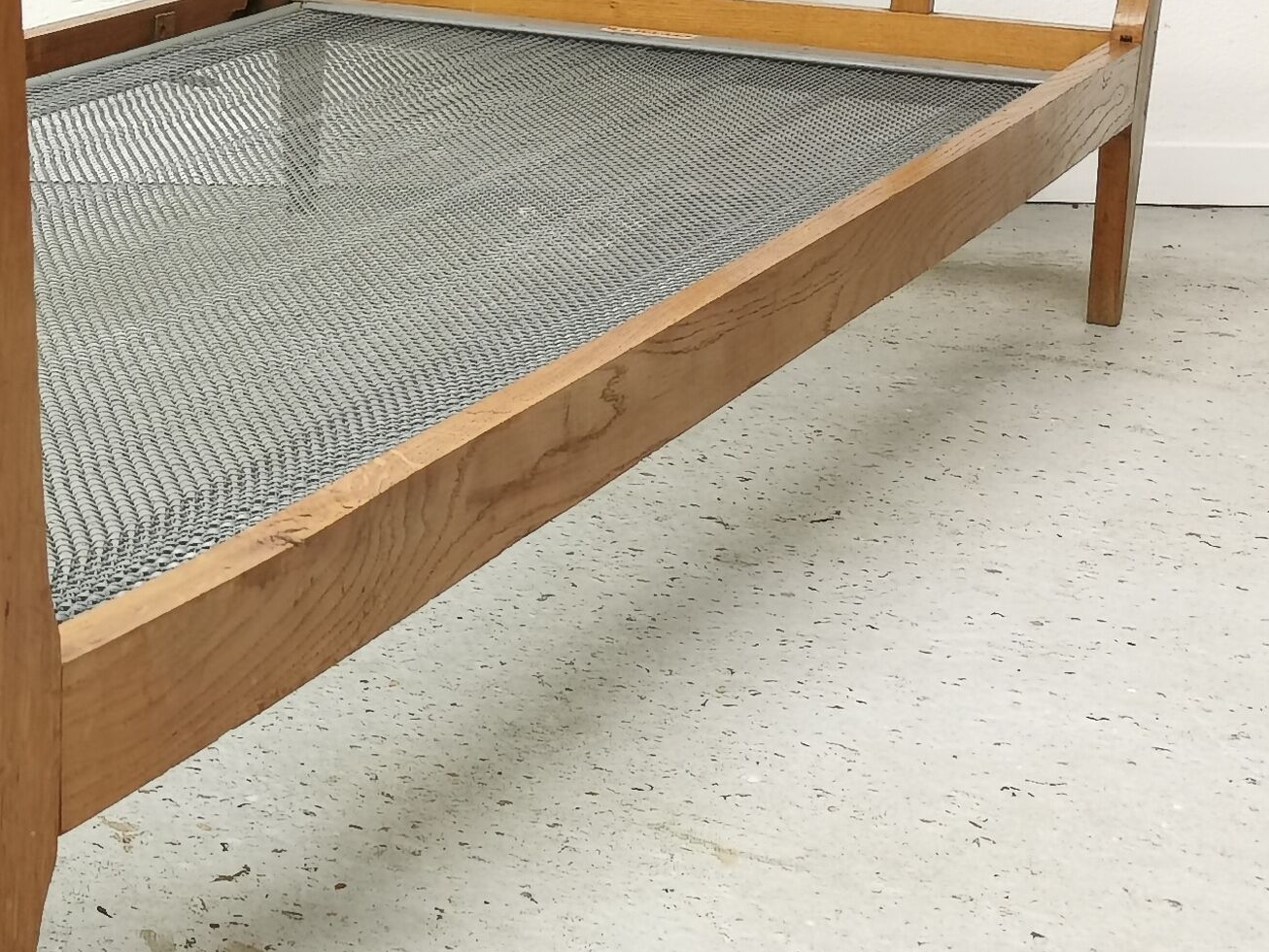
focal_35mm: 81
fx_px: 2970
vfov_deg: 18.2
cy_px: 358
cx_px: -77
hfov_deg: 22.9
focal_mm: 5.58
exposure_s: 1/100
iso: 100
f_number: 1.8
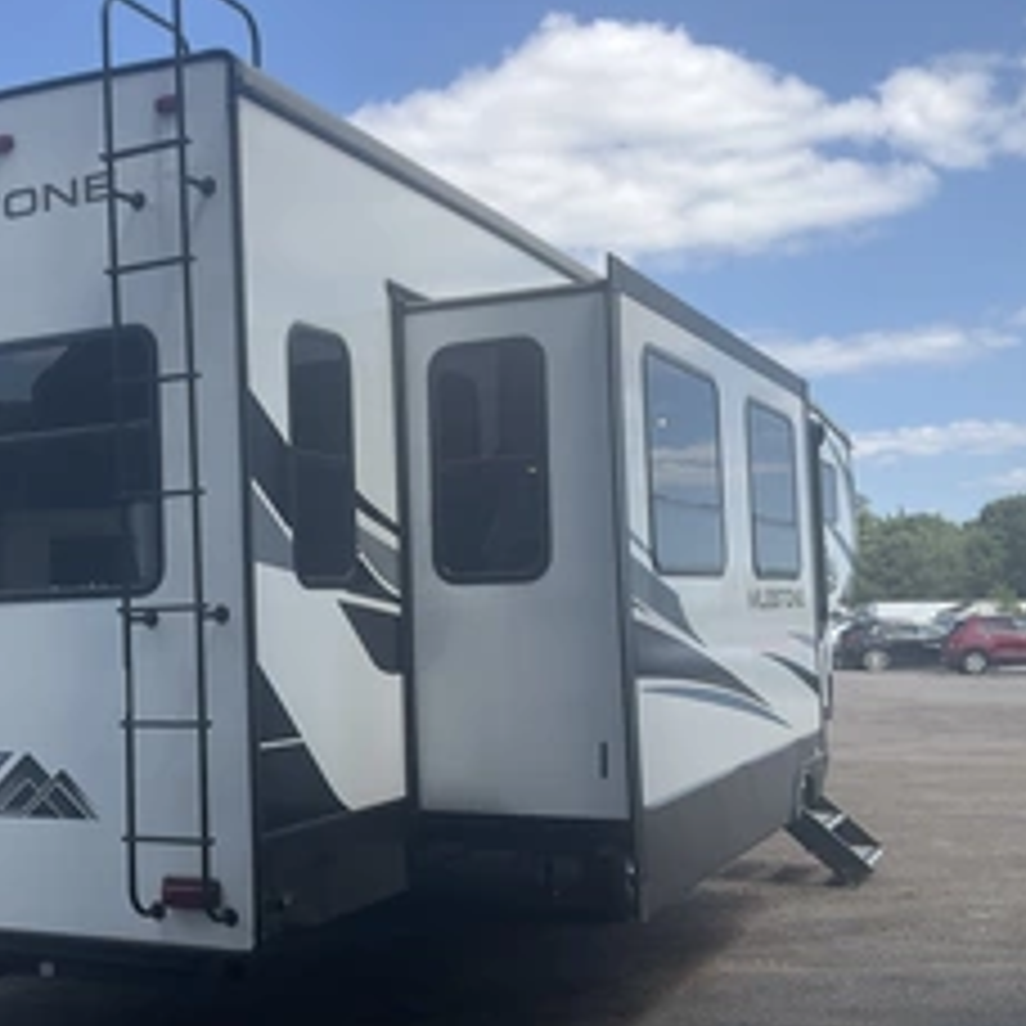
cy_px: 590
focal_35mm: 45
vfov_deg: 37.5
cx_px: 284
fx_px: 1509
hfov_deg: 36.8
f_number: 1.8
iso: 25
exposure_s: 1/1195
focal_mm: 3
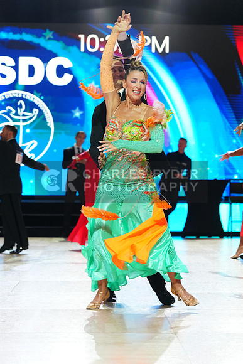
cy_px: 182
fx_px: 961
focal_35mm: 95
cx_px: 122
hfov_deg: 14.4
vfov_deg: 21.5
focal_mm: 95
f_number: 4
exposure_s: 1/320
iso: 2500
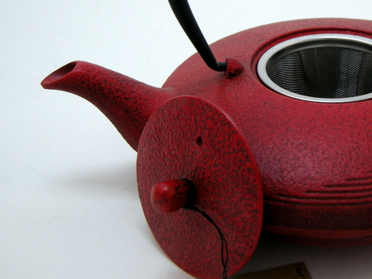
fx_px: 666
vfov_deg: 23.5
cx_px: 298
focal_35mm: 62
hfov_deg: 30.4
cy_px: 94
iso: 64
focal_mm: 7.5
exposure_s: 1/77
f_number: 2.7
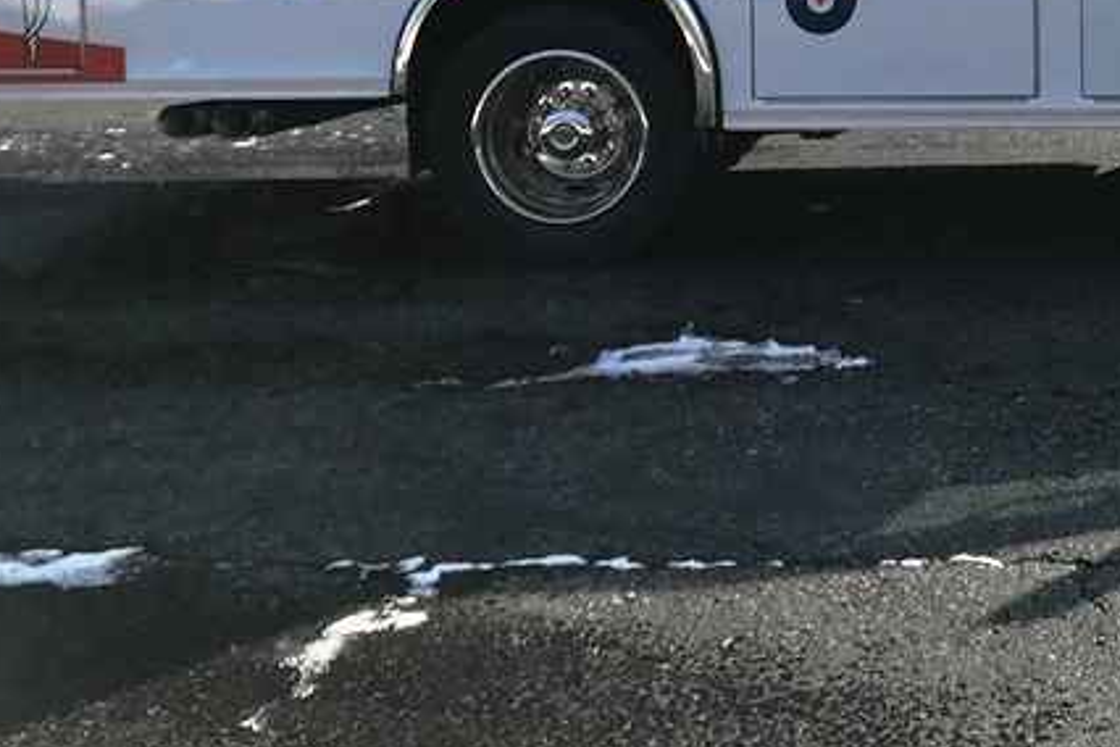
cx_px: 1052
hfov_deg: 27.6
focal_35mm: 70
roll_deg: +1.6
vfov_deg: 18.7
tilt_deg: -0.5
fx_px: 2178
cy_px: -79
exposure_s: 1/2398
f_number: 1.8
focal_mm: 3.99
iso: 20
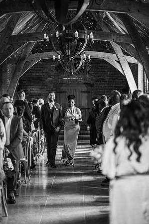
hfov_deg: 16.0
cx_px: 74
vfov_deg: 23.9
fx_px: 529
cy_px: 112
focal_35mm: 85
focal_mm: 85
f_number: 1.8
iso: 450
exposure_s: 1/200
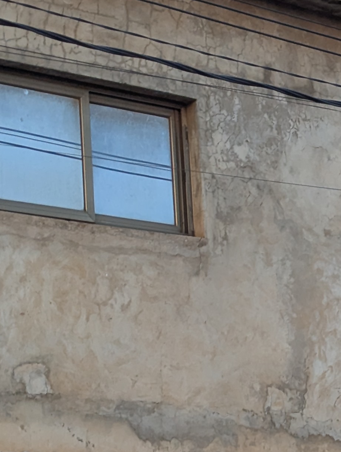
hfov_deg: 9.0
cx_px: 506
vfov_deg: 12.3
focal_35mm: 161
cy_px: 207
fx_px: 2109
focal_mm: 6.81
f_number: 1.85
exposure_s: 1/185
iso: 49
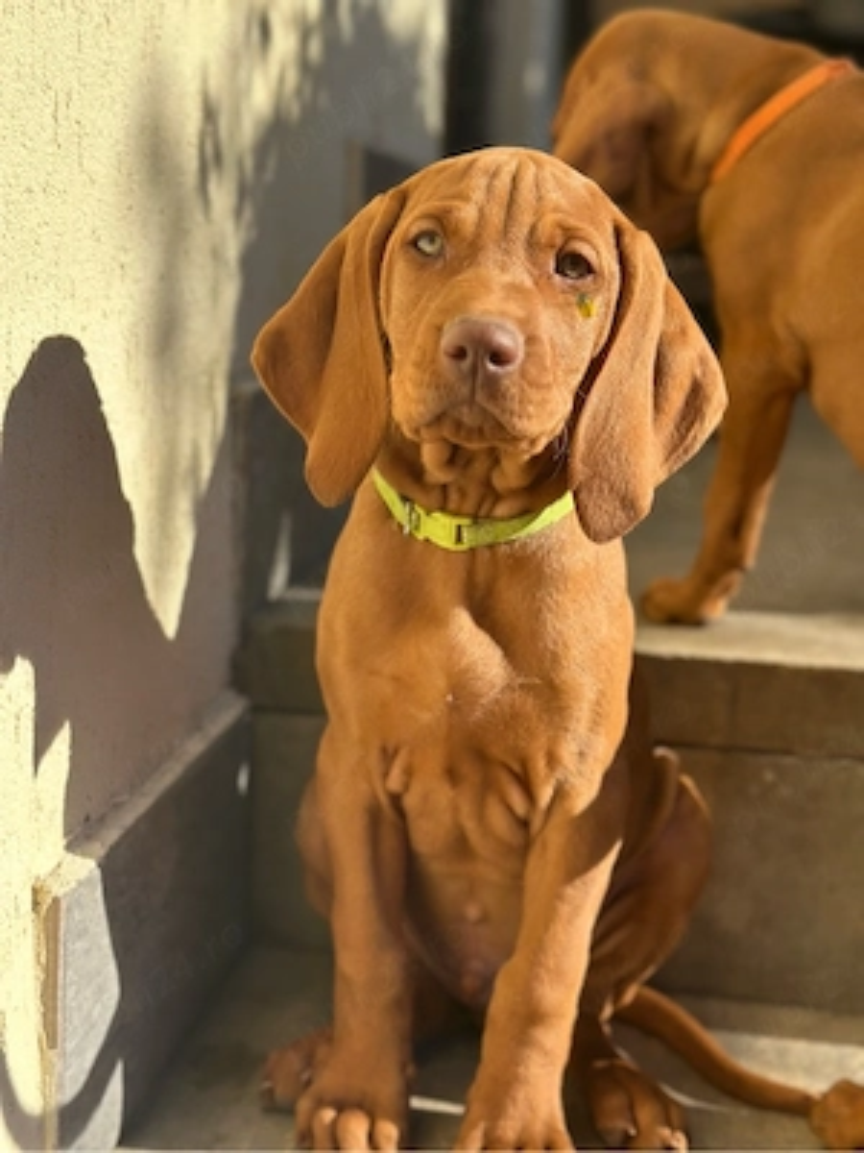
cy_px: 576
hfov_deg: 30.3
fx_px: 1597
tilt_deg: -9.9
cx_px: 432
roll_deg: -4.5
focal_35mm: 48
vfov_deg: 39.7
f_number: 1.78
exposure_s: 1/2732
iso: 80
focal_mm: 6.86
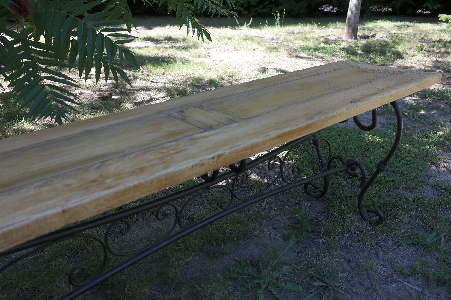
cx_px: 226
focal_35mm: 33
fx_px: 413
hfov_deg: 57.2
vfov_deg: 40.0
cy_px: 150
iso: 100
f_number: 4
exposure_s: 1/125
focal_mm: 22
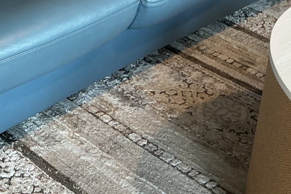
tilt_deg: -22.6
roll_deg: -1.7
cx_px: 62
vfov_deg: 14.6
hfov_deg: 22.1
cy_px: -27
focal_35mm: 91
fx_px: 736
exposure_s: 1/60
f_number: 1.8
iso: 32
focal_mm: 3
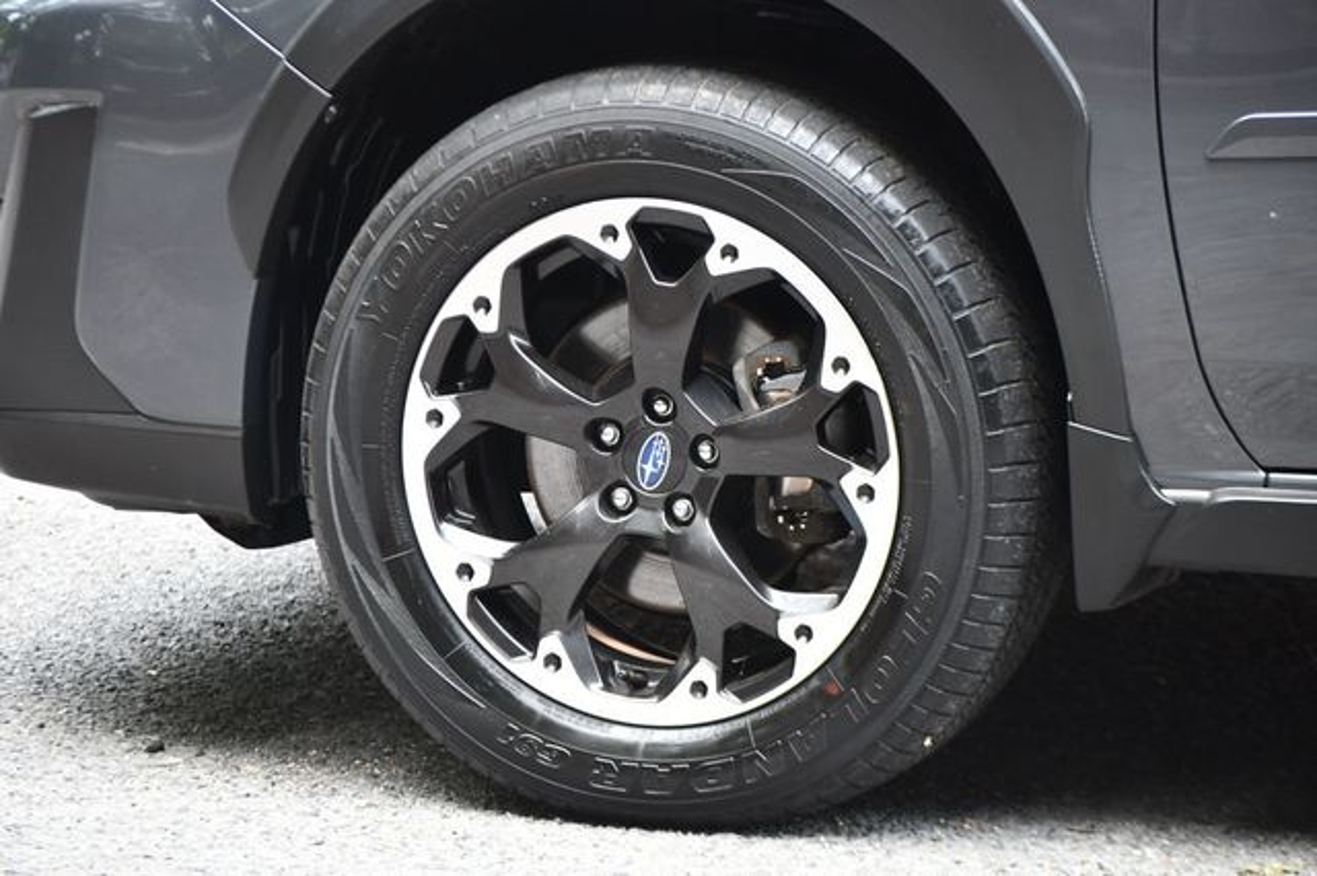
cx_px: 658
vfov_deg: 7.0
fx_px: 7130
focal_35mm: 195
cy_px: 438
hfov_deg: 10.6
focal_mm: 130
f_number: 4.8
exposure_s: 1/200
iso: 800
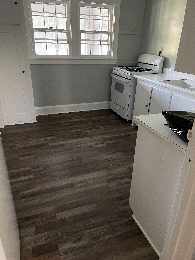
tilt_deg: -25.2
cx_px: 98
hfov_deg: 53.1
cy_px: 130
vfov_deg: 67.3
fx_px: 195
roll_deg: -2.8
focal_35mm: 26
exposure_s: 1/30
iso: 640
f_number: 1.6
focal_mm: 4.2
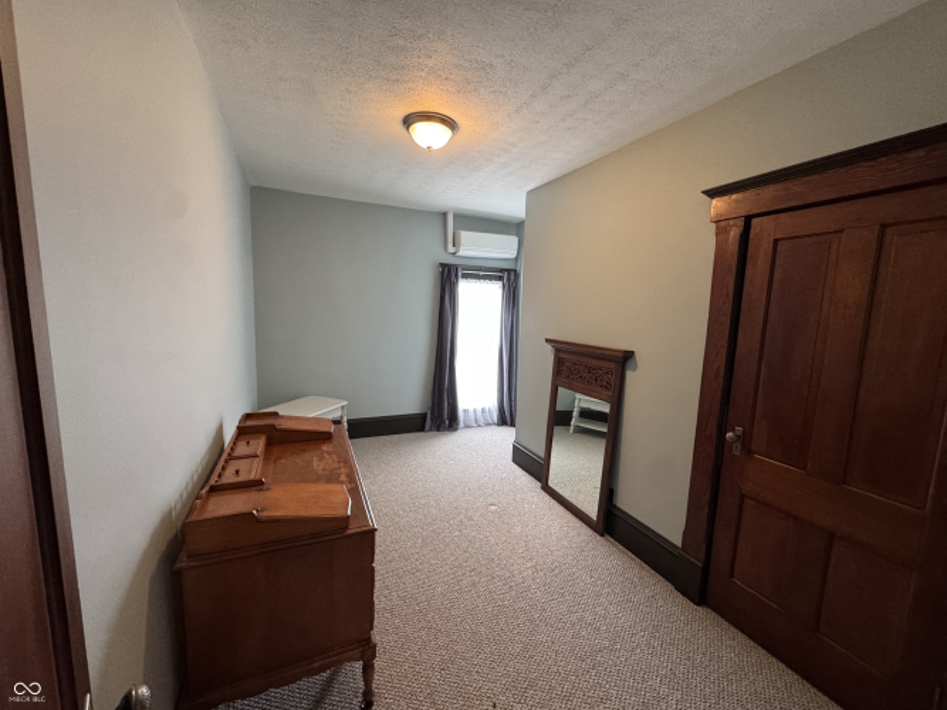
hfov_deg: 102.1
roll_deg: -1.6
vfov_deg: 85.7
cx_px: 474
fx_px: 383
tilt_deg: -7.8
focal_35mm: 14
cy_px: 355
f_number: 2.2
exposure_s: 1/60
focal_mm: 2.22
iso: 500
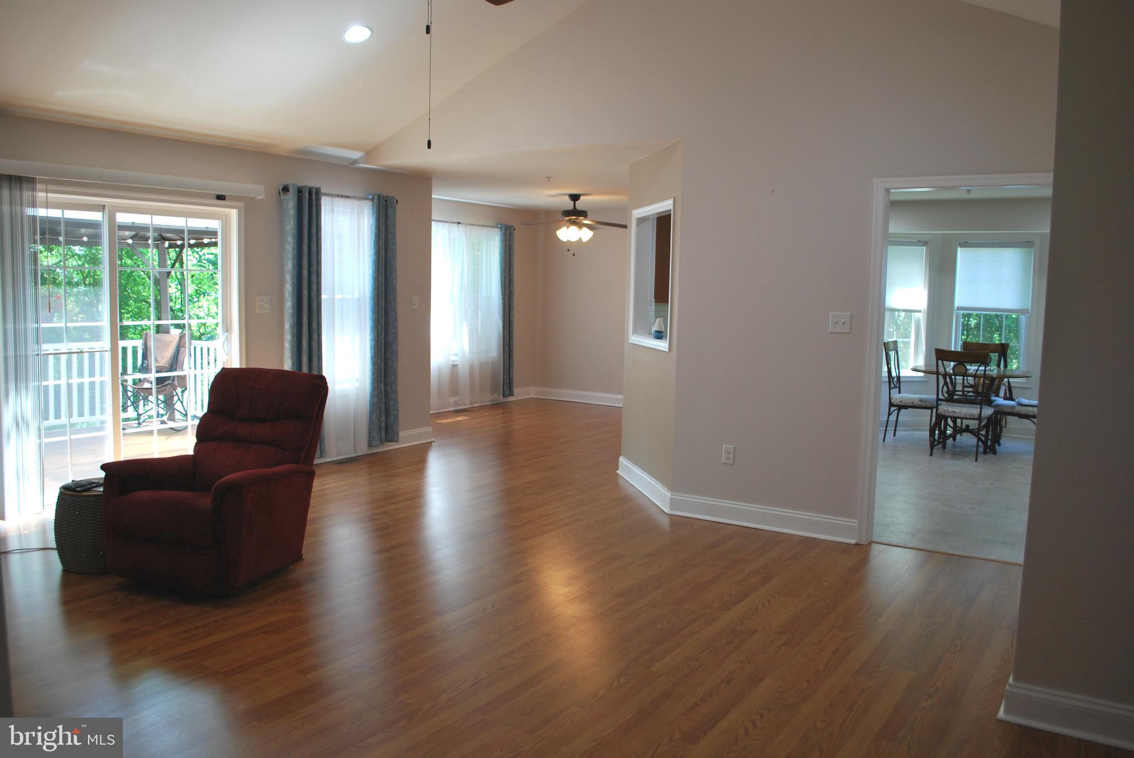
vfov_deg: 48.0
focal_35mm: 27
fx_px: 851
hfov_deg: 67.3
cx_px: 567
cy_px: 379
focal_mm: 18
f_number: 3.5
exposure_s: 1/30
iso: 200
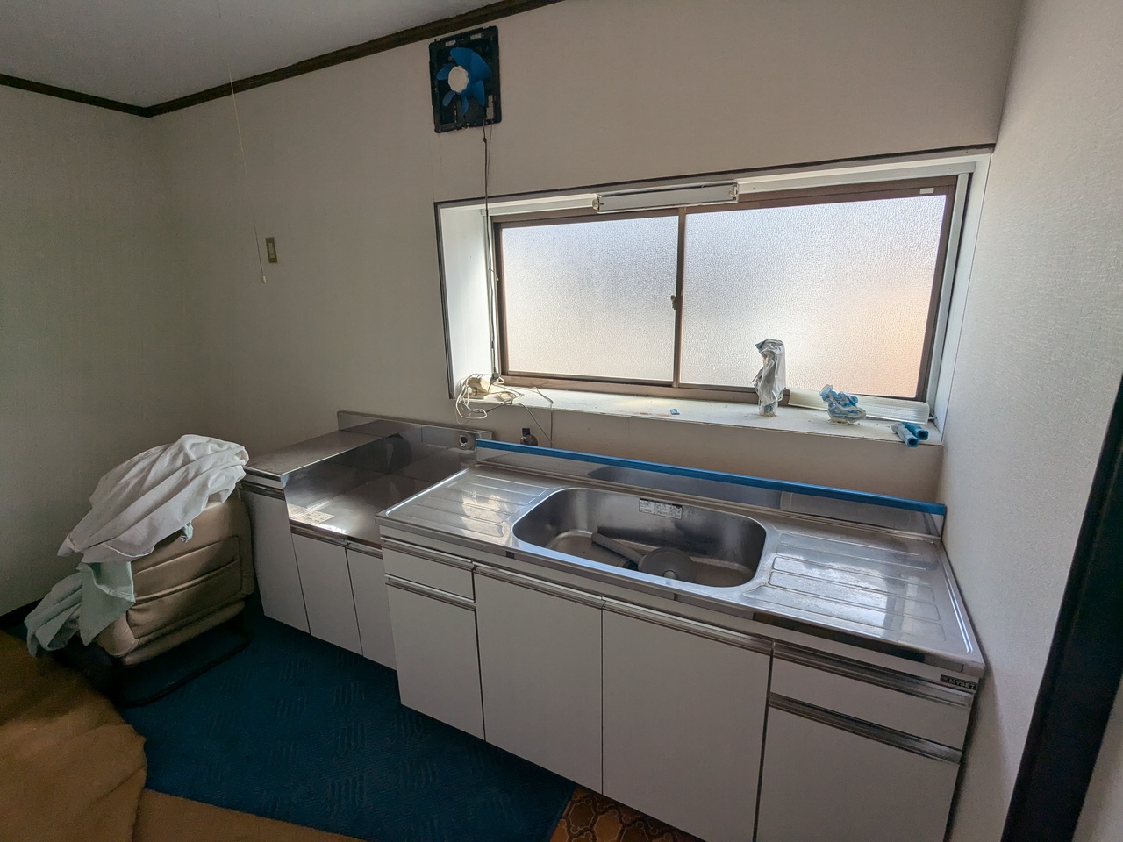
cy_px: 421
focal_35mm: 16
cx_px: 562
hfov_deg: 94.5
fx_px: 519
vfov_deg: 78.1
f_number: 2.2
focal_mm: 2.35
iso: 52
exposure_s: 1/600
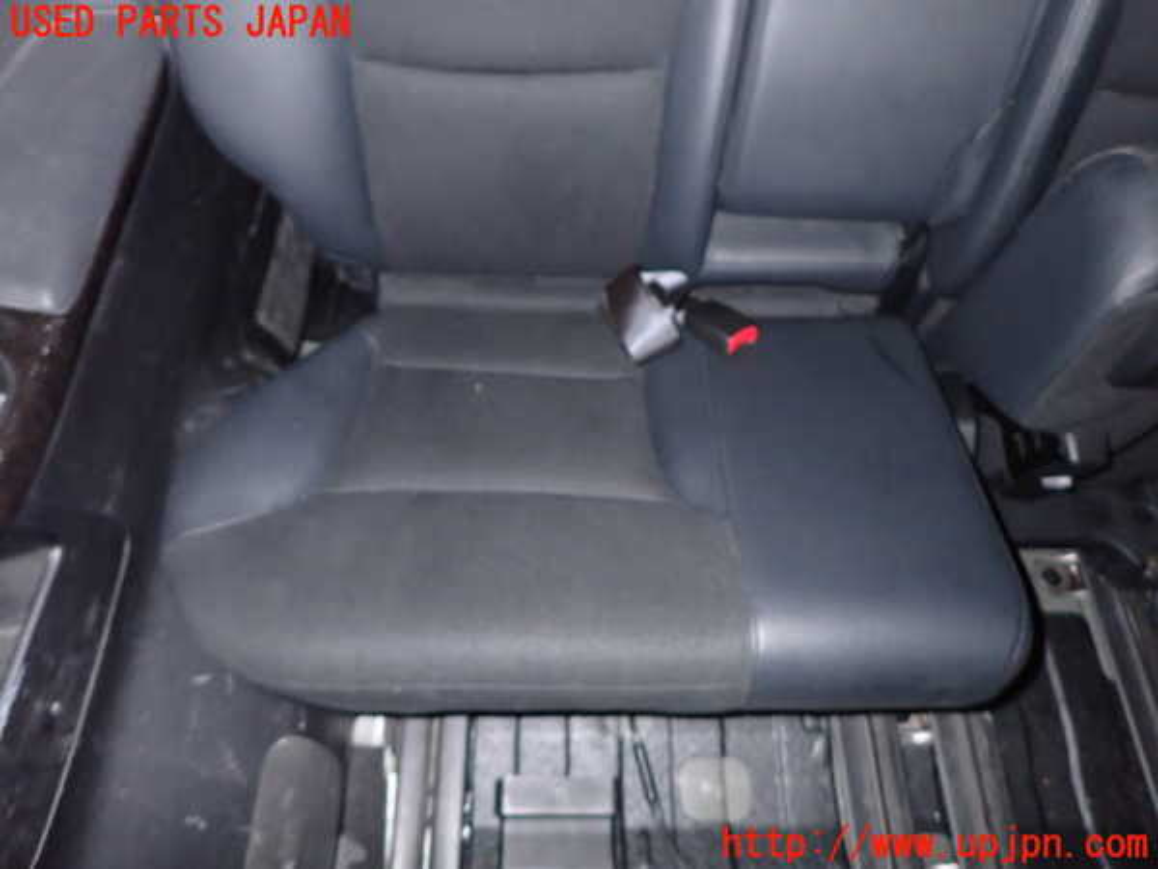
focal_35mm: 25
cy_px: 434
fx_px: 836
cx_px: 579
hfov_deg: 69.4
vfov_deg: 54.9
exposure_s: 1/30
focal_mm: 4.5
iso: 1000
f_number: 5.6
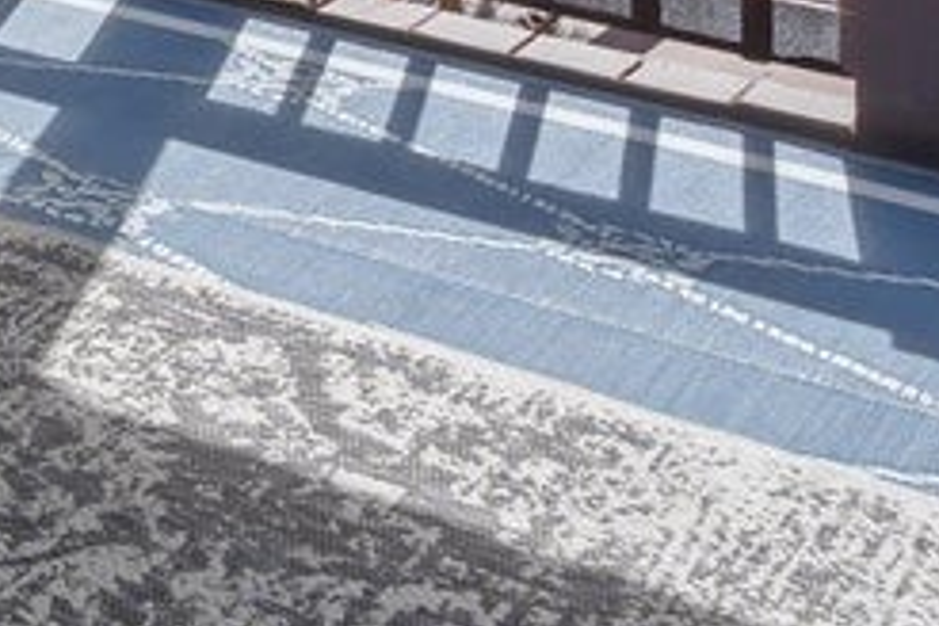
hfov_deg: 16.3
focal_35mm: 100
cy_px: -836
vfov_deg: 11.5
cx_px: -874
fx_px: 2608
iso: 200
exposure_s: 1/13
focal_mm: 16
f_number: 9
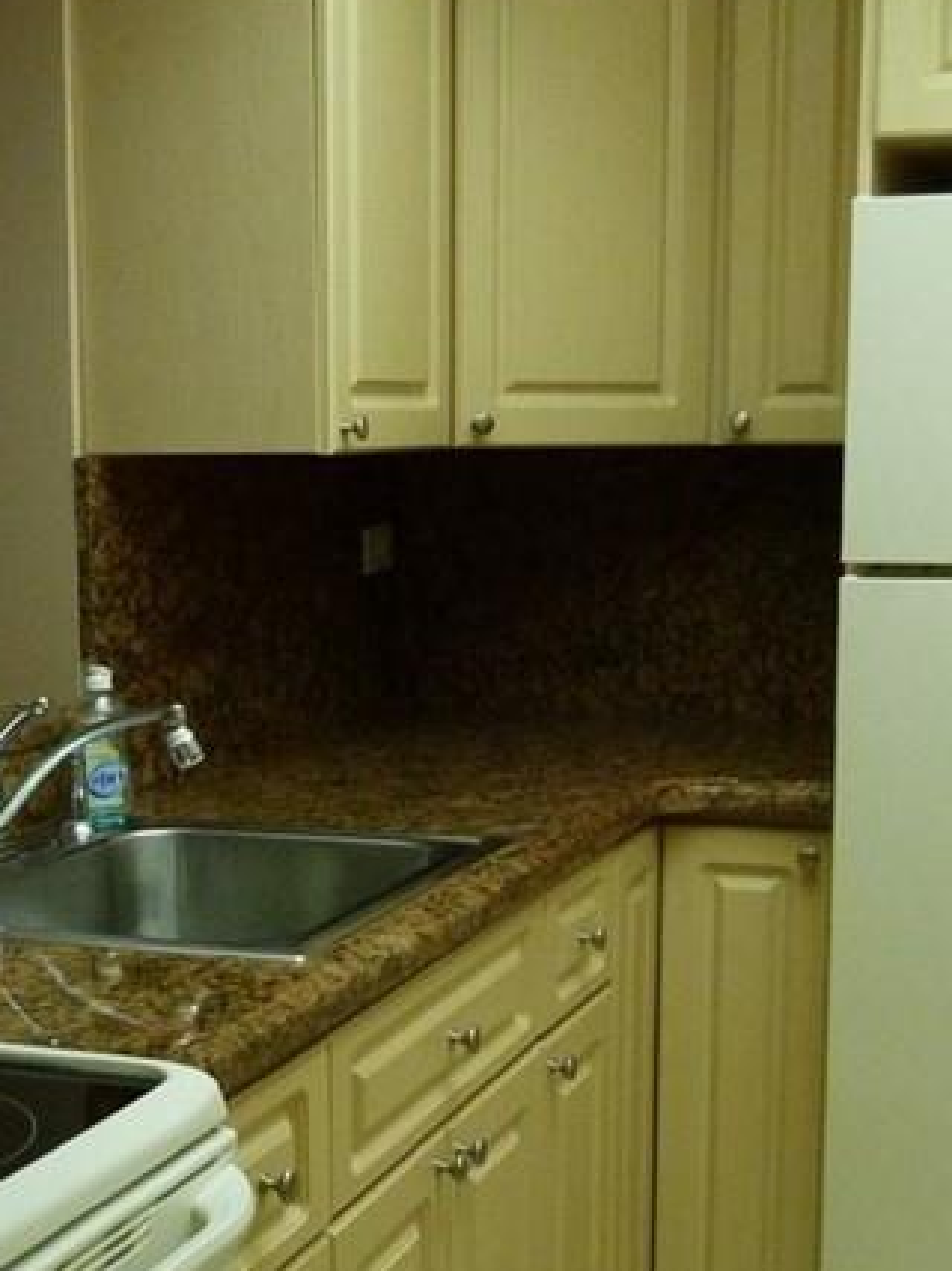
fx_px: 2201
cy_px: 911
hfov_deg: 24.3
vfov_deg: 31.8
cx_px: 357
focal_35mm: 60
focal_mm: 4.5
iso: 400
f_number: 2.8
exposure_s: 1/40
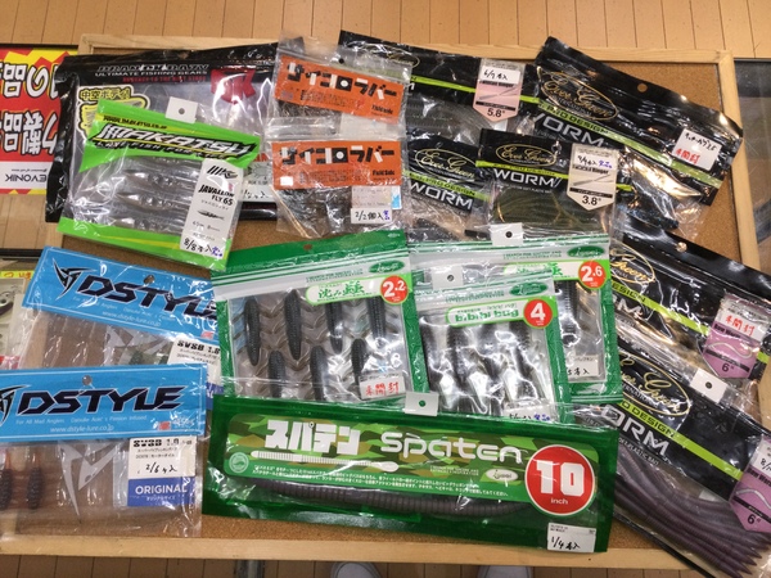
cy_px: 289
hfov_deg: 58.4
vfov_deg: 45.4
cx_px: 386
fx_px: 690
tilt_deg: -75.2
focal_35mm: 31
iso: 25
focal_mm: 3.3
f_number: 2.4
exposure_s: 1/40
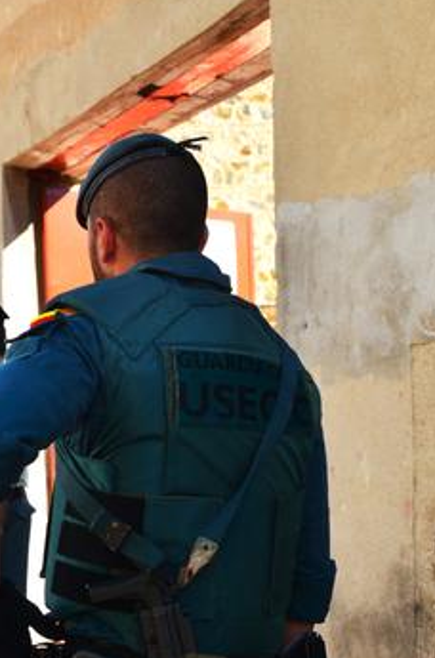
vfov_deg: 27.3
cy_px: 515
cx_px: 150
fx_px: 1331
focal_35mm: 73
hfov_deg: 18.5
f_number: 8
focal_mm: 28
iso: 250
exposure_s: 1/60
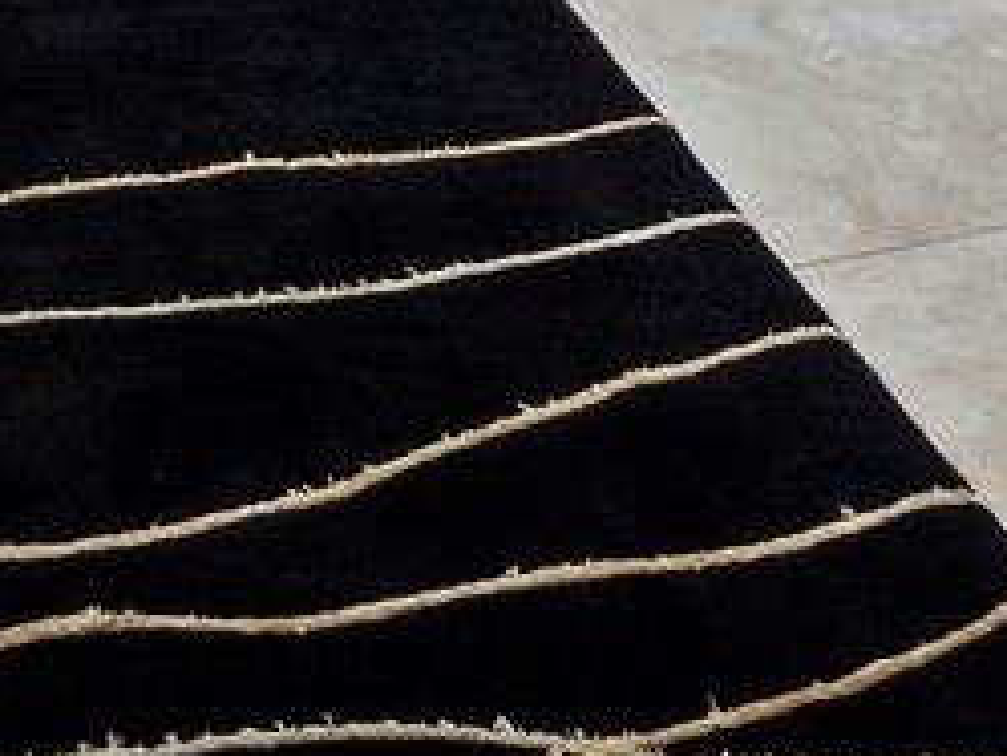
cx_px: 372
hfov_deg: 21.7
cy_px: -1330
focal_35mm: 90
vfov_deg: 11.6
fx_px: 2619
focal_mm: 7
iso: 400
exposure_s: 1/3
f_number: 10
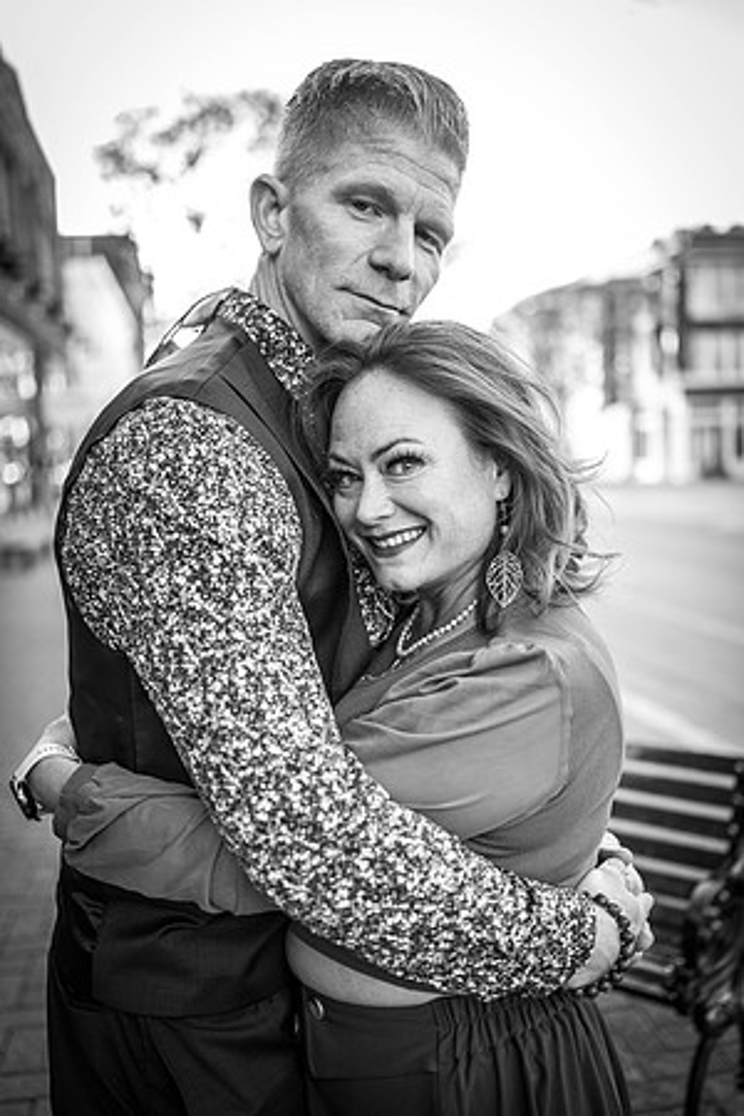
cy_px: 558
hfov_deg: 37.9
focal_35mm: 35
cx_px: 372
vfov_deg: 54.4
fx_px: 1085
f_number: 1.8
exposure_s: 1/800
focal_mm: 35
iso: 640
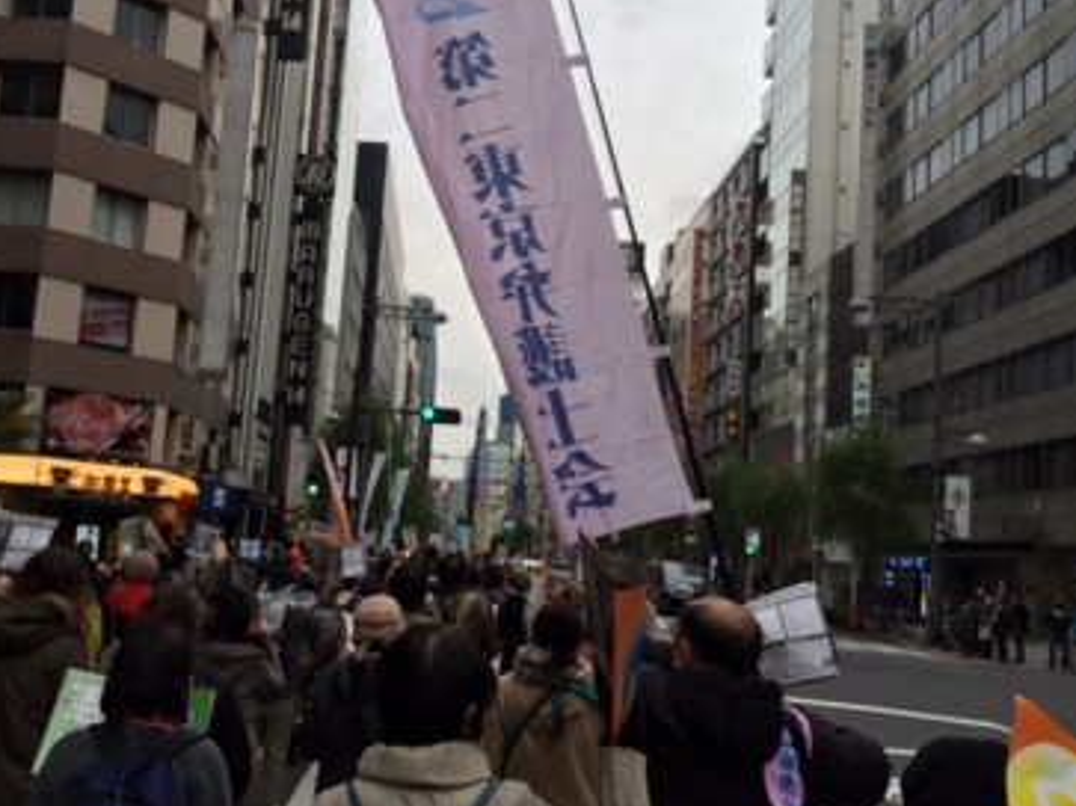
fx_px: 1119
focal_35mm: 36
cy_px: 394
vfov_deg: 39.6
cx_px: 412
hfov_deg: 50.9
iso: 32
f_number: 2.2
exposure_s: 1/188
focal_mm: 4.15
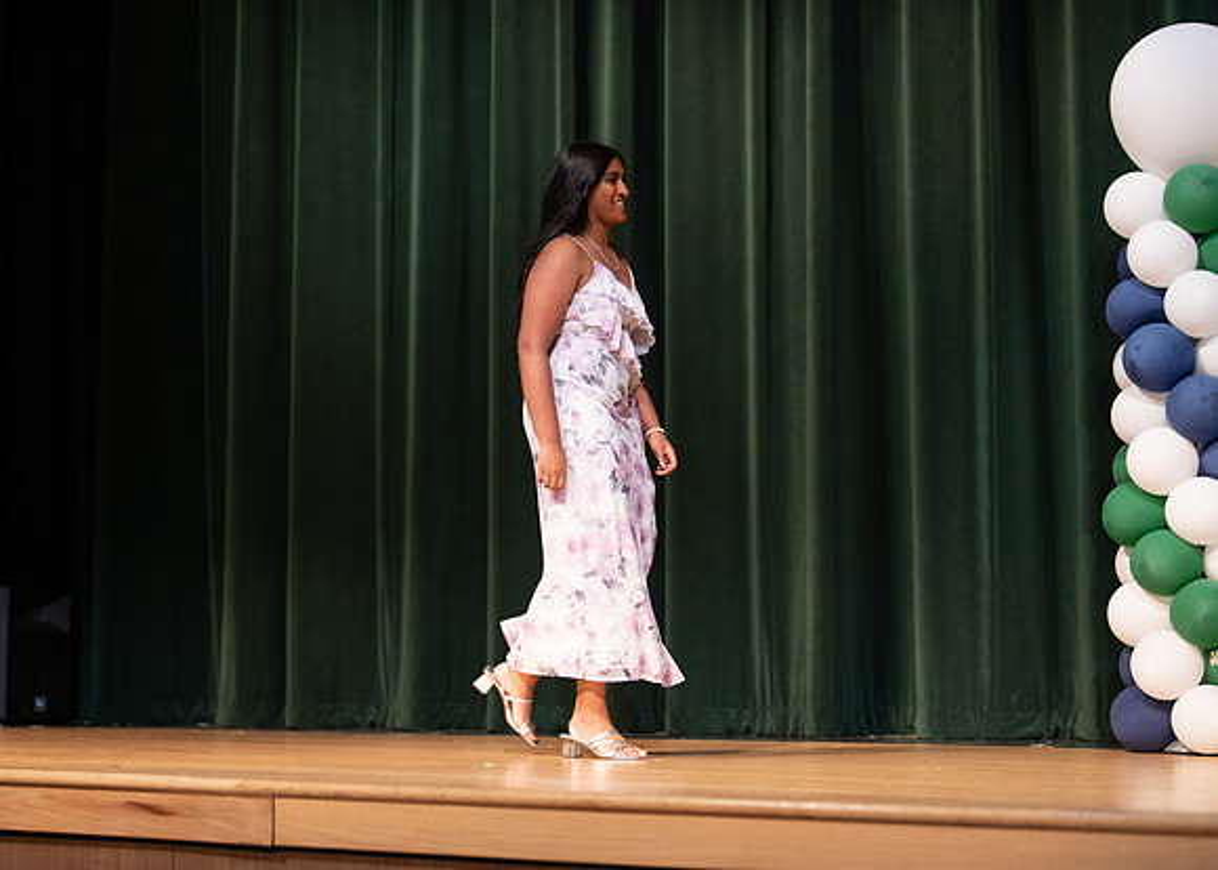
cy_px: 401
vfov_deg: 19.3
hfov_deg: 26.8
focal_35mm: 74
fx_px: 2557
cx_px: 607
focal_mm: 50
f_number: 1.2
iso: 640
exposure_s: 1/320
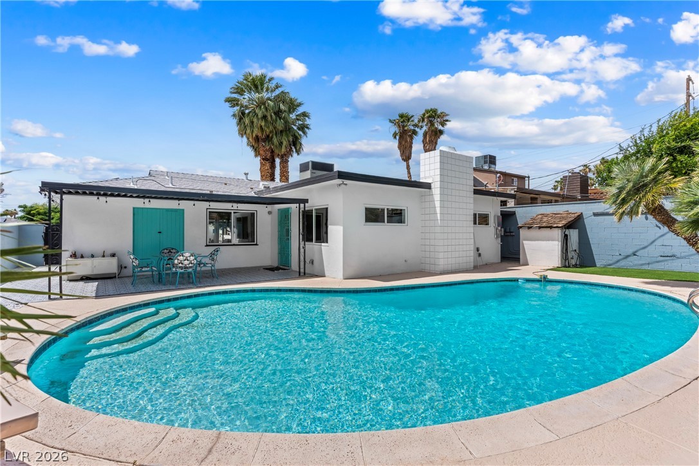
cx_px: 350
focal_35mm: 17
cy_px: 233
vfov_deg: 70.4
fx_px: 330
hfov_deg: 93.3
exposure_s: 1/8000
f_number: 8
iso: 400
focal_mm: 17
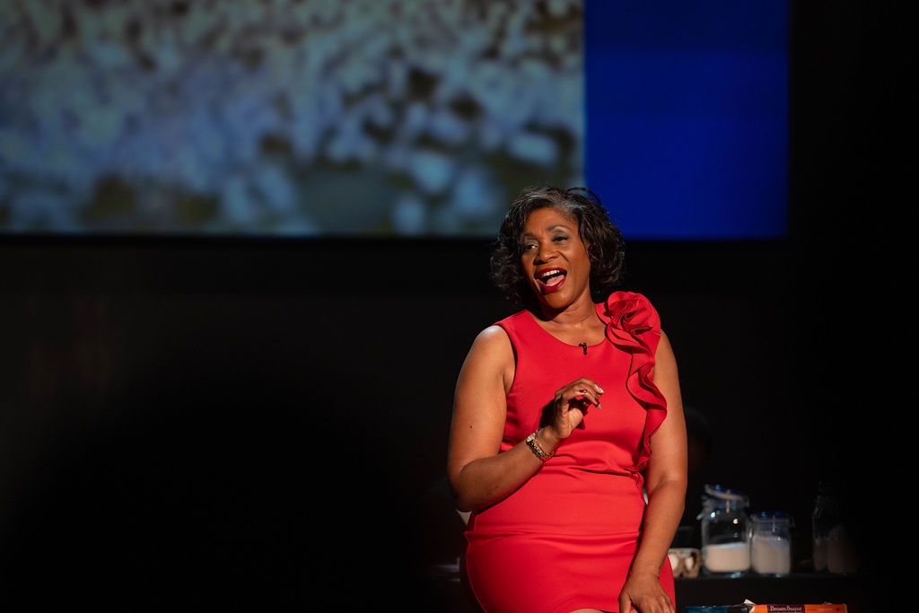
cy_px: 306
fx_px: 5139
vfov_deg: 6.8
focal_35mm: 201
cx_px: 460
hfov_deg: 10.2
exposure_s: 1/125
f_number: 2.8
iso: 640
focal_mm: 200
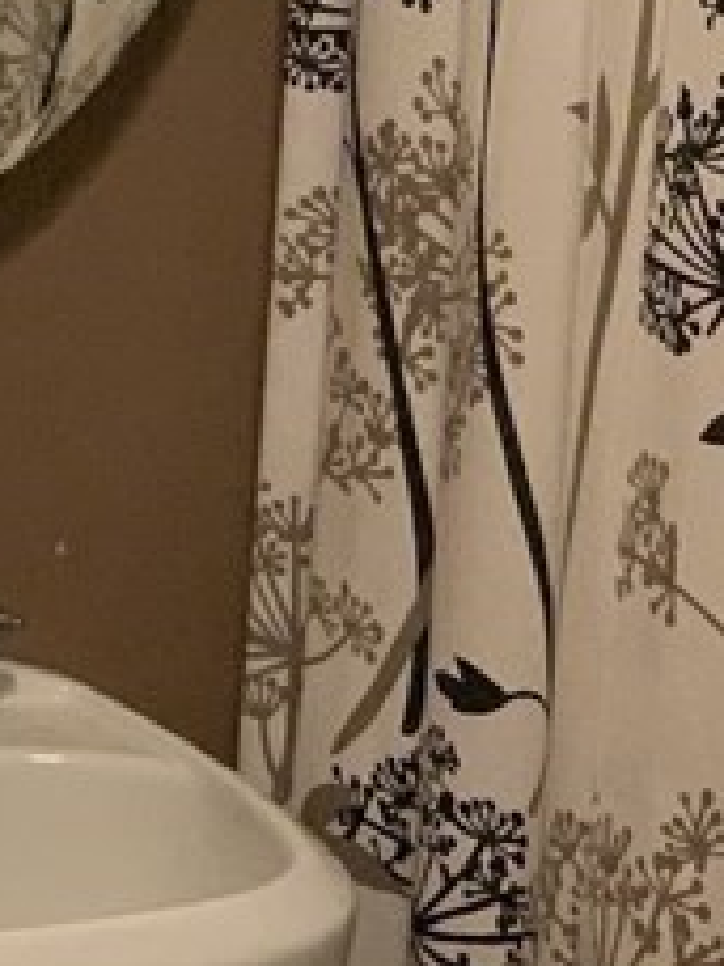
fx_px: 4880
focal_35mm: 175
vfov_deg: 11.3
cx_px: 55
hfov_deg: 8.5
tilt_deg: -9.8
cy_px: 347
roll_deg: -3.8
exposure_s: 1/30
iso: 640
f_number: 2.4
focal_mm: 6
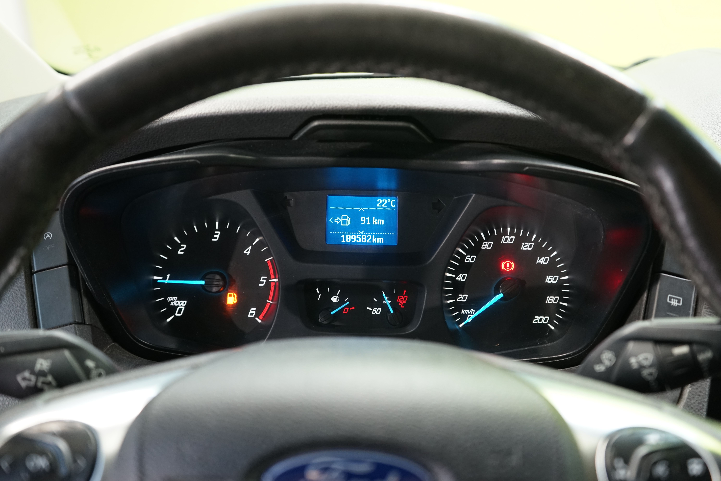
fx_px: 701
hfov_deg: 54.4
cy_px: 240
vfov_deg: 37.9
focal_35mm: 35
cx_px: 360
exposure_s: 1/20
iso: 1600
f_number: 4.5
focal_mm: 35
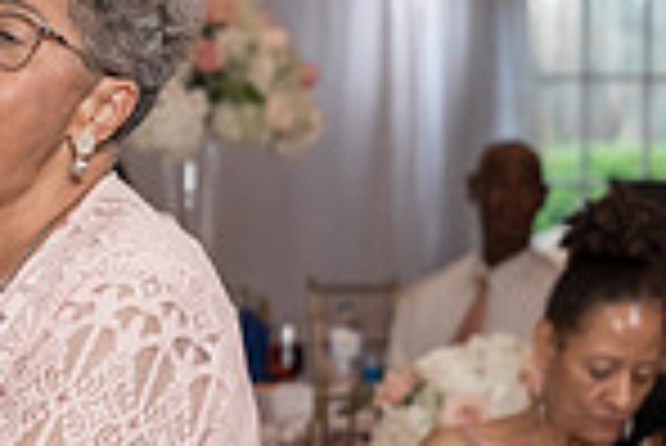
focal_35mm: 273
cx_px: -247
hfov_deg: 7.4
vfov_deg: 5.0
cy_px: 268
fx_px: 5055
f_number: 4
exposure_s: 1/200
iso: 2000
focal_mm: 63
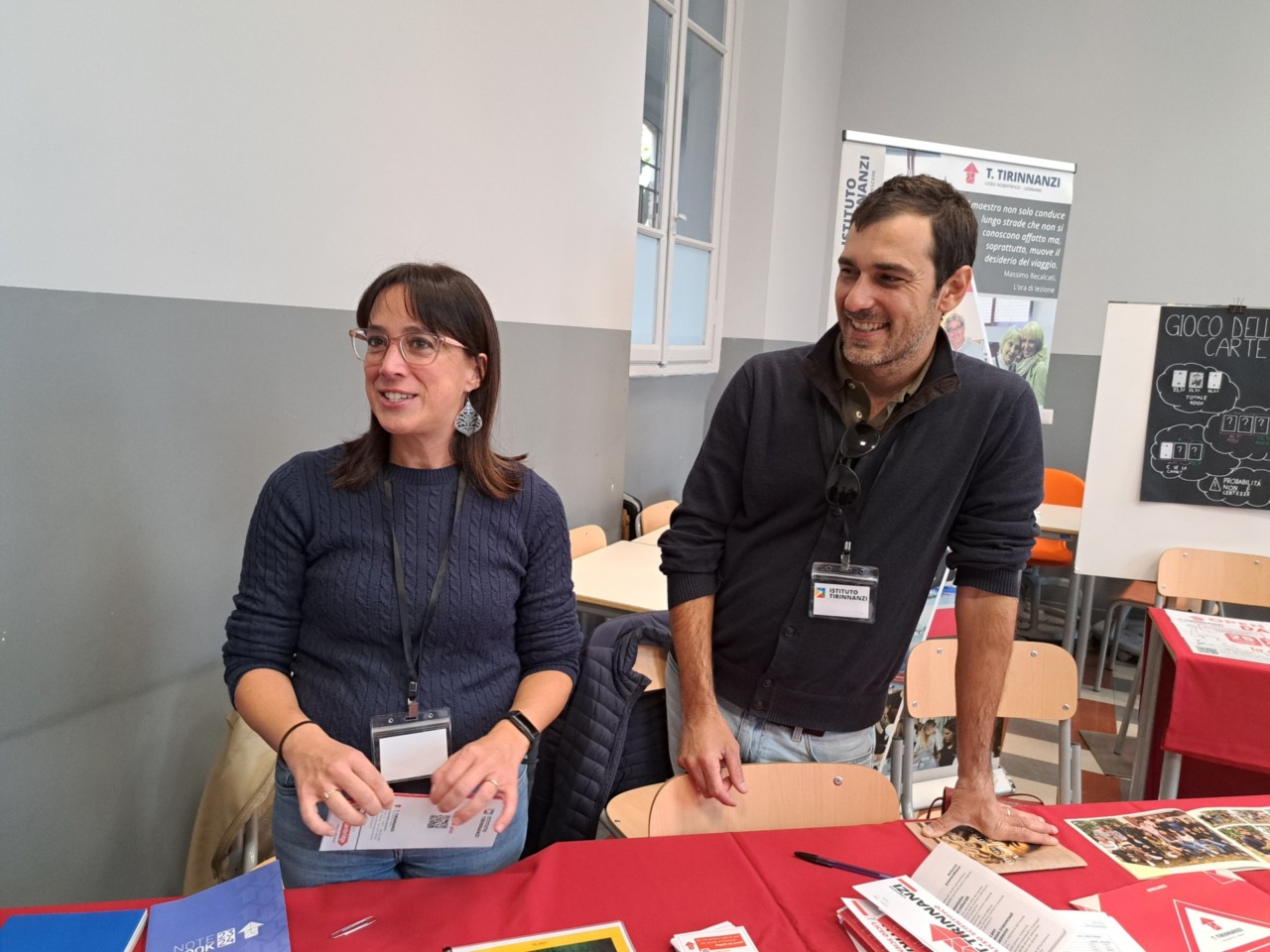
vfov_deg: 56.8
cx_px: 635
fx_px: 881
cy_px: 476
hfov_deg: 71.6
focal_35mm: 24
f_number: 1.8
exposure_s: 1/50
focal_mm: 5.23
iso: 250
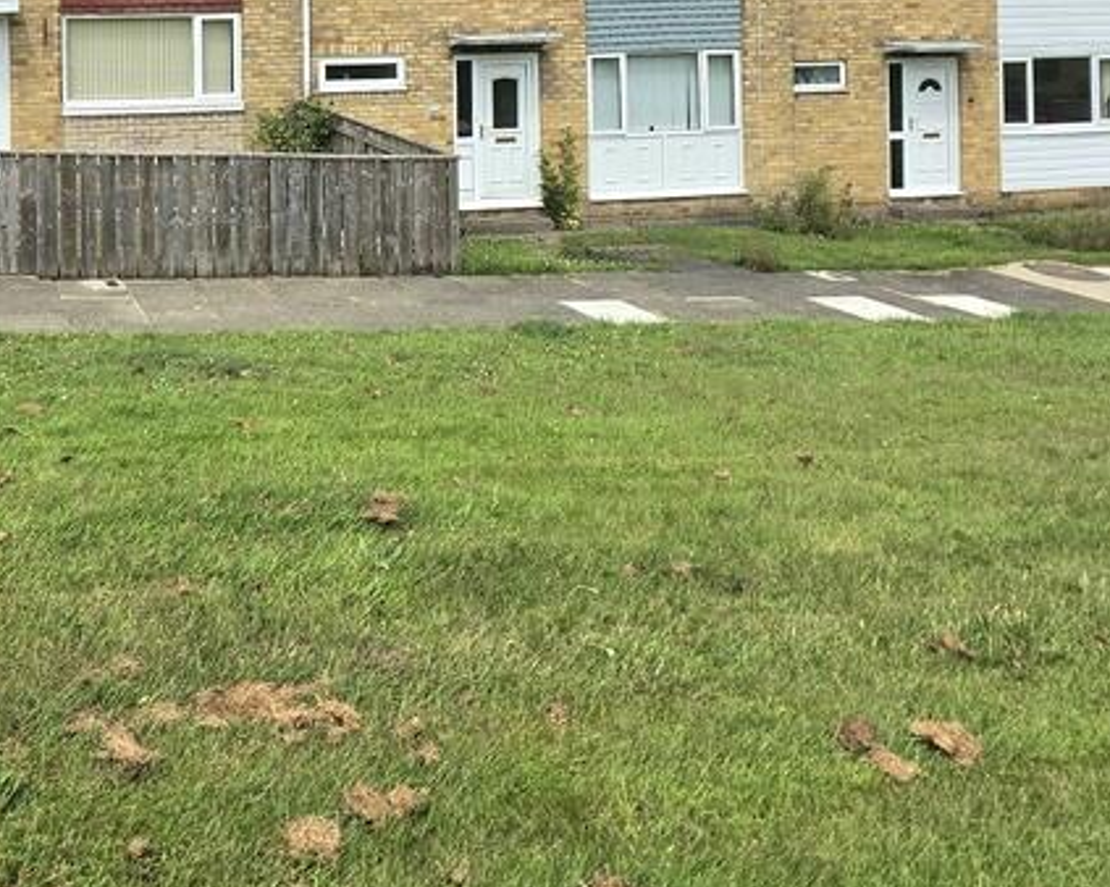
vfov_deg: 40.7
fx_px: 985
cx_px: 113
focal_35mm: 30
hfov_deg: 51.9
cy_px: -47
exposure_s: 1/2500
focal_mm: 2.2
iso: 32
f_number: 1.9
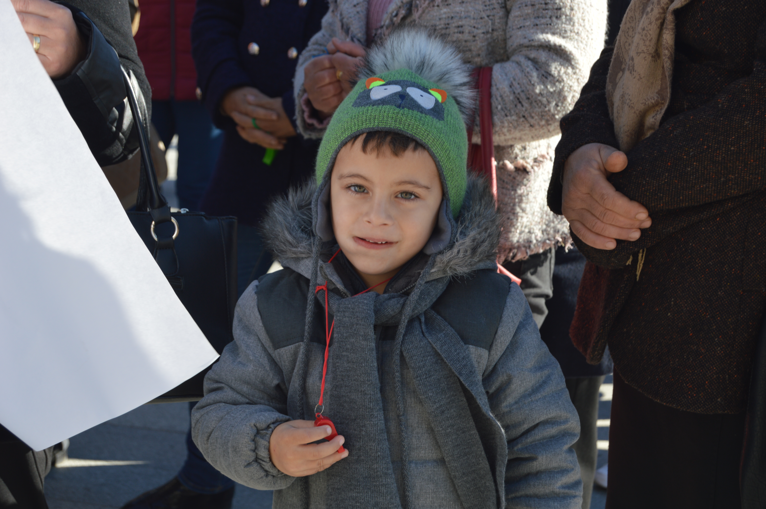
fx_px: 1754
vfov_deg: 16.5
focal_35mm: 82
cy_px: 254
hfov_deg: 24.6
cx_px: 383
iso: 100
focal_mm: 55
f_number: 6.3
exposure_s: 1/160
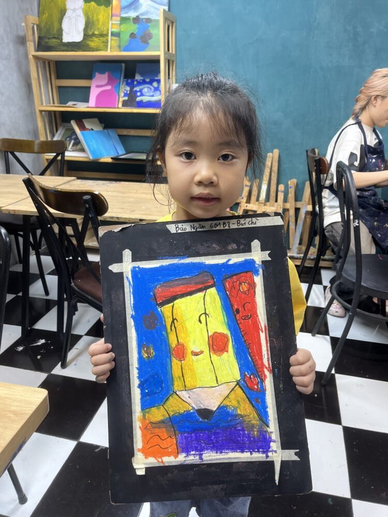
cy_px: 258
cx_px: 194
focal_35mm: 26
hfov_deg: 53.1
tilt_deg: -23.5
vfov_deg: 67.3
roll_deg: +1.9
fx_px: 389
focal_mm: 5.1
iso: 125
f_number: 1.6
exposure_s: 1/100
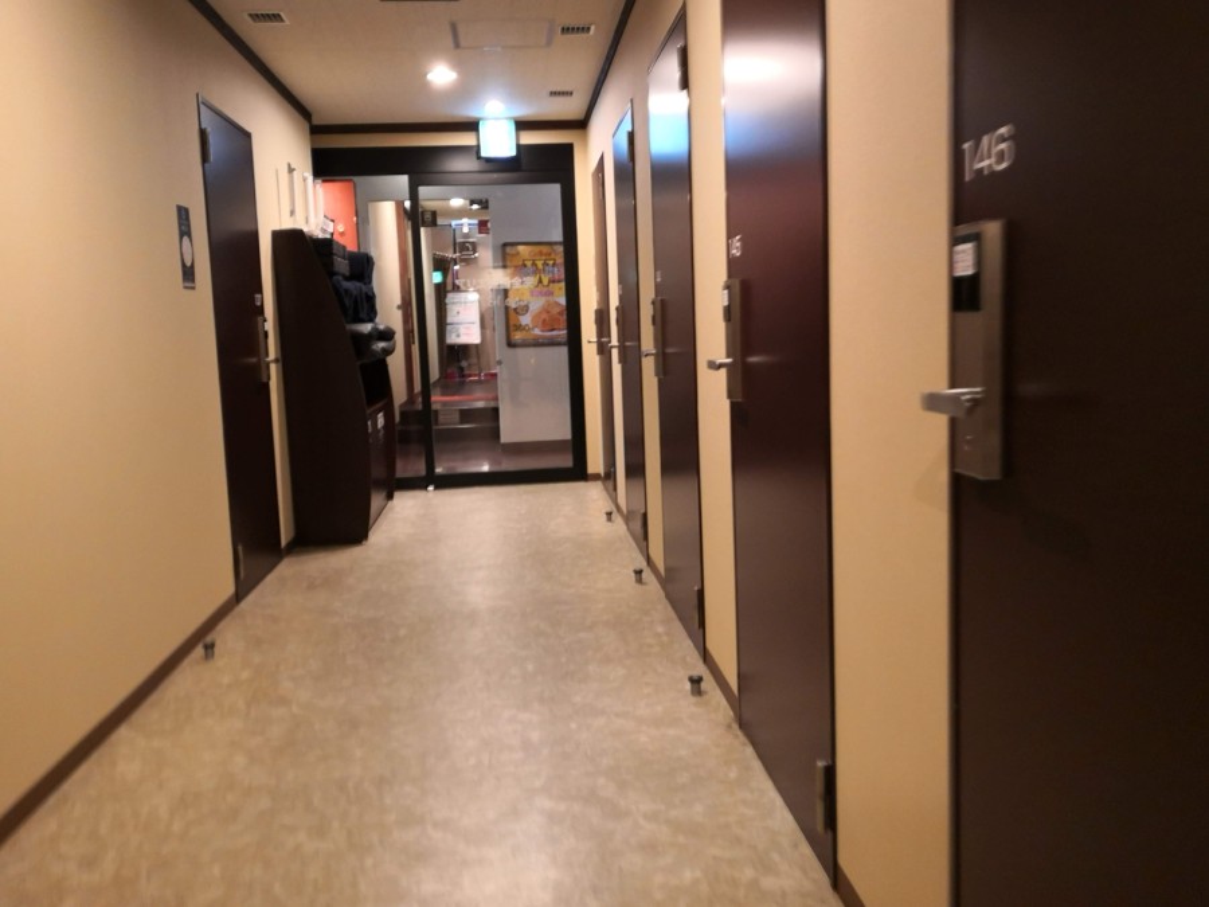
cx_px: 604
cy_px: 454
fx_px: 943
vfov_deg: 51.4
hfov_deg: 65.3
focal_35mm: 27
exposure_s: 1/30
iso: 320
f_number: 1.6
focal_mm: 3.95
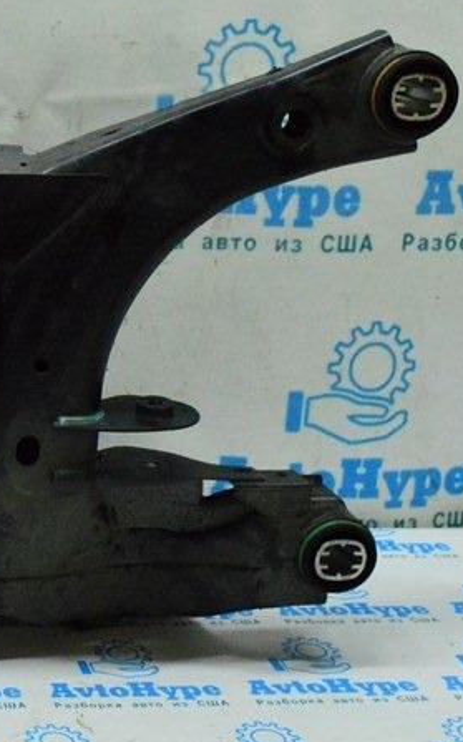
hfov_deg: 16.6
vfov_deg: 29.3
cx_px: -262
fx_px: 1415
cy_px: 283
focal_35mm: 70
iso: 6400
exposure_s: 1/500
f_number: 6.3
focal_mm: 20
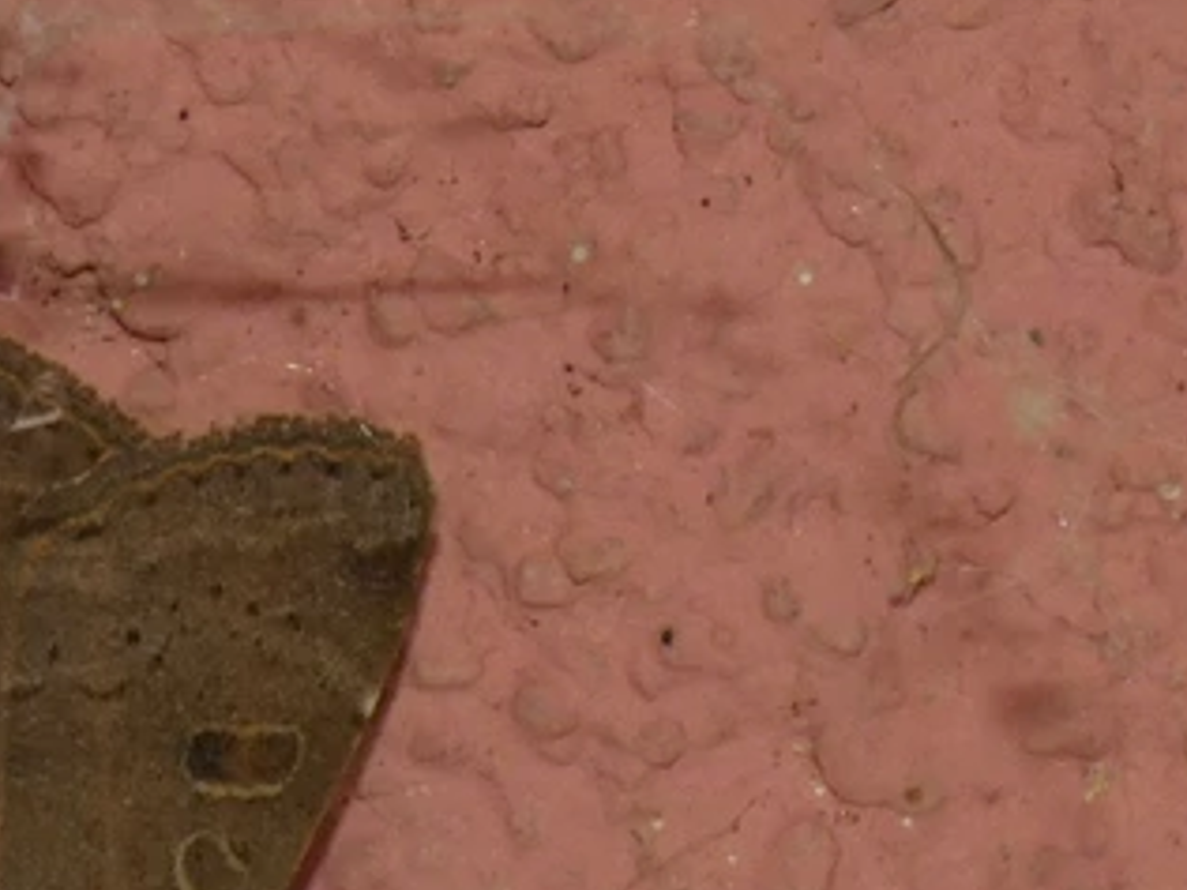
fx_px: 11110
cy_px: 811
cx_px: 71
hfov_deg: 6.1
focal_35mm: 324
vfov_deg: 4.6
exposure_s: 1/50
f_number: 7.1
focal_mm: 28.8
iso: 80
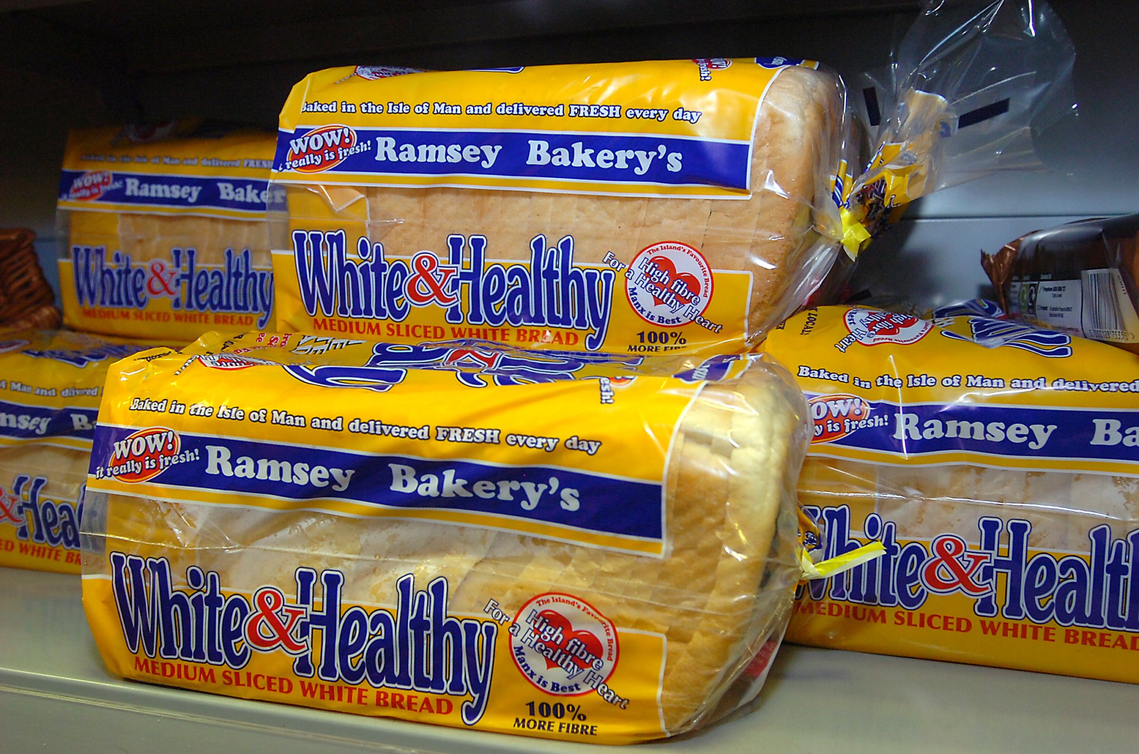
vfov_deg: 43.4
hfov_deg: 62.0
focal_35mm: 30
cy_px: 377
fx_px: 947
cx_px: 570
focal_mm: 20
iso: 640
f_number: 5.6
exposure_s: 1/100
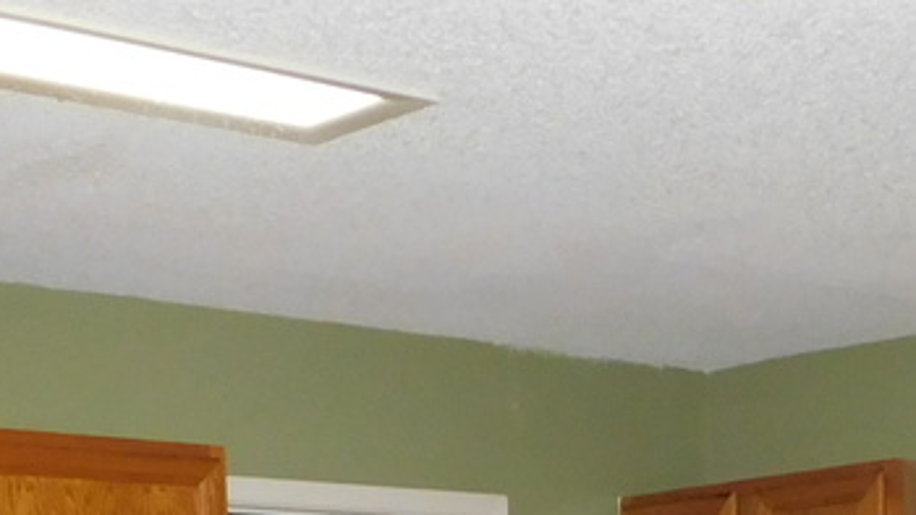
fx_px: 2502
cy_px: 1137
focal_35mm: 103
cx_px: 508
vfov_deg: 10.5
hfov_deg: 20.7
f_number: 3
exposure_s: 1/30
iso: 280
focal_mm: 4
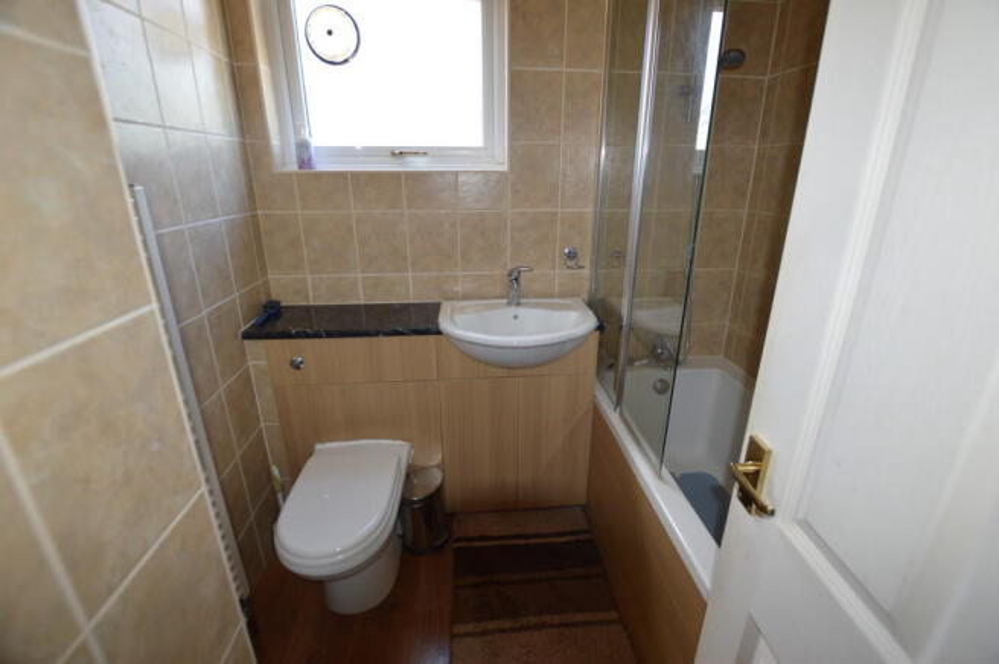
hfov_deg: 100.4
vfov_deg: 77.2
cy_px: 332
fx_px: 416
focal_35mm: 15
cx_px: 500
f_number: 4
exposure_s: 1/100
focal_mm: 10
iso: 400
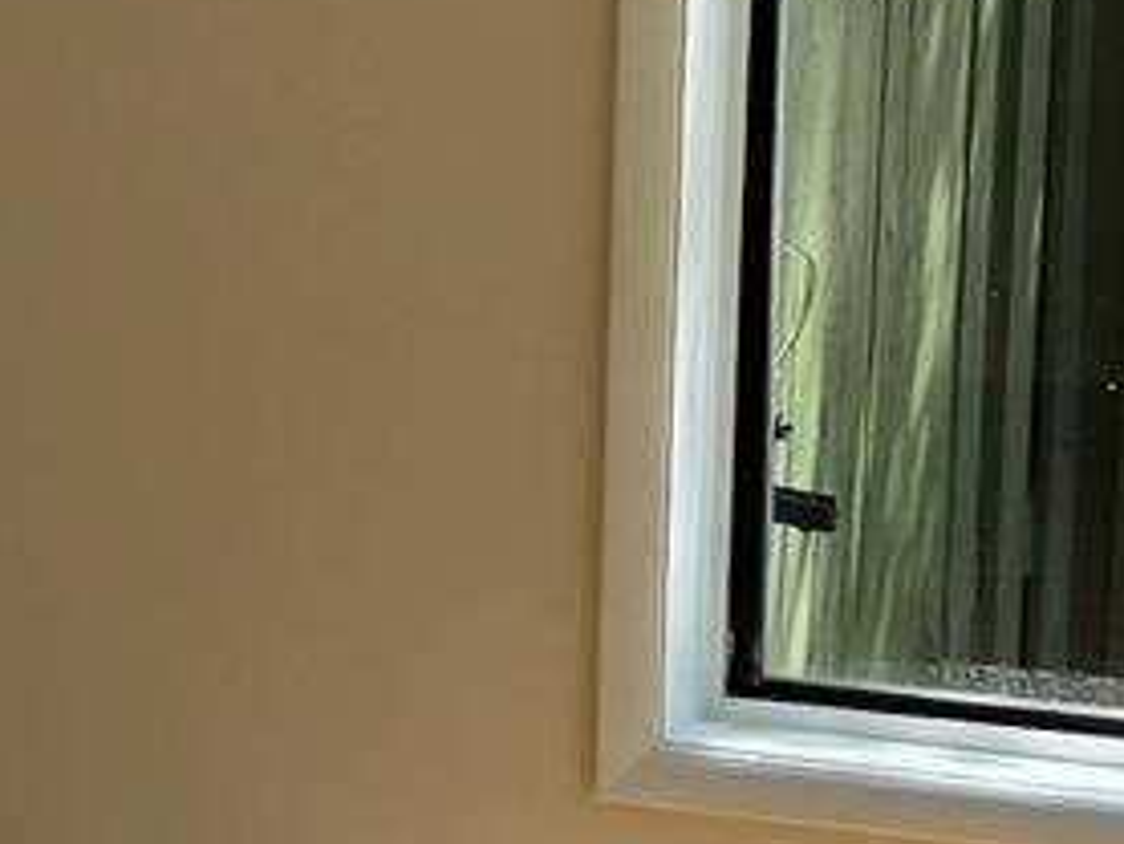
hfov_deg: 11.5
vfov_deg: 8.7
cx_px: 122
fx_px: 5522
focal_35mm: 170
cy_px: 199
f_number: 1.8
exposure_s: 1/579
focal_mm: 5.4
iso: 25
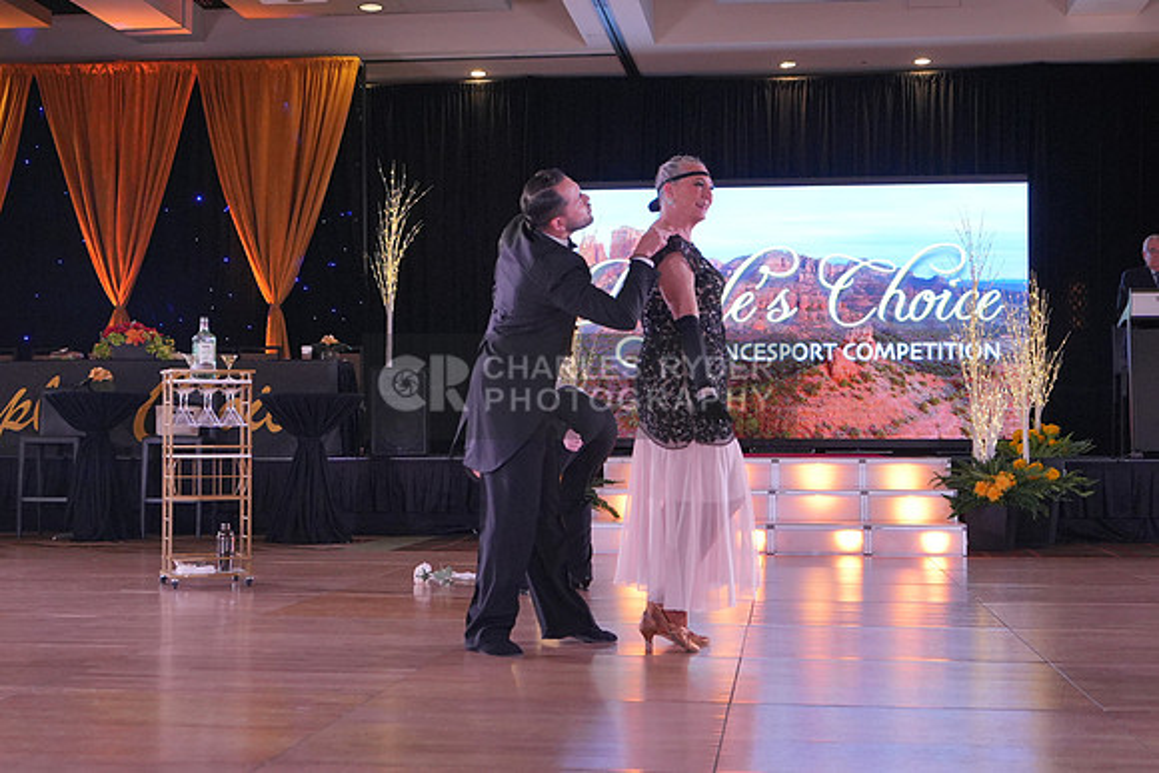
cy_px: 386
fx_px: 1674
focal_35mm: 52
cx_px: 580
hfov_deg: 38.2
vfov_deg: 26.0
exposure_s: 1/400
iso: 1600
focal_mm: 35
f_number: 4
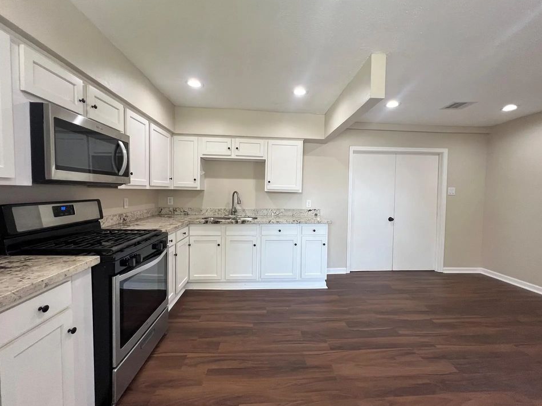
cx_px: 279
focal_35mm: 14
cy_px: 202
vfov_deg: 85.7
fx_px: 219
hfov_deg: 102.0
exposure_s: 1/120
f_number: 1.8
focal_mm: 1.57
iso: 160
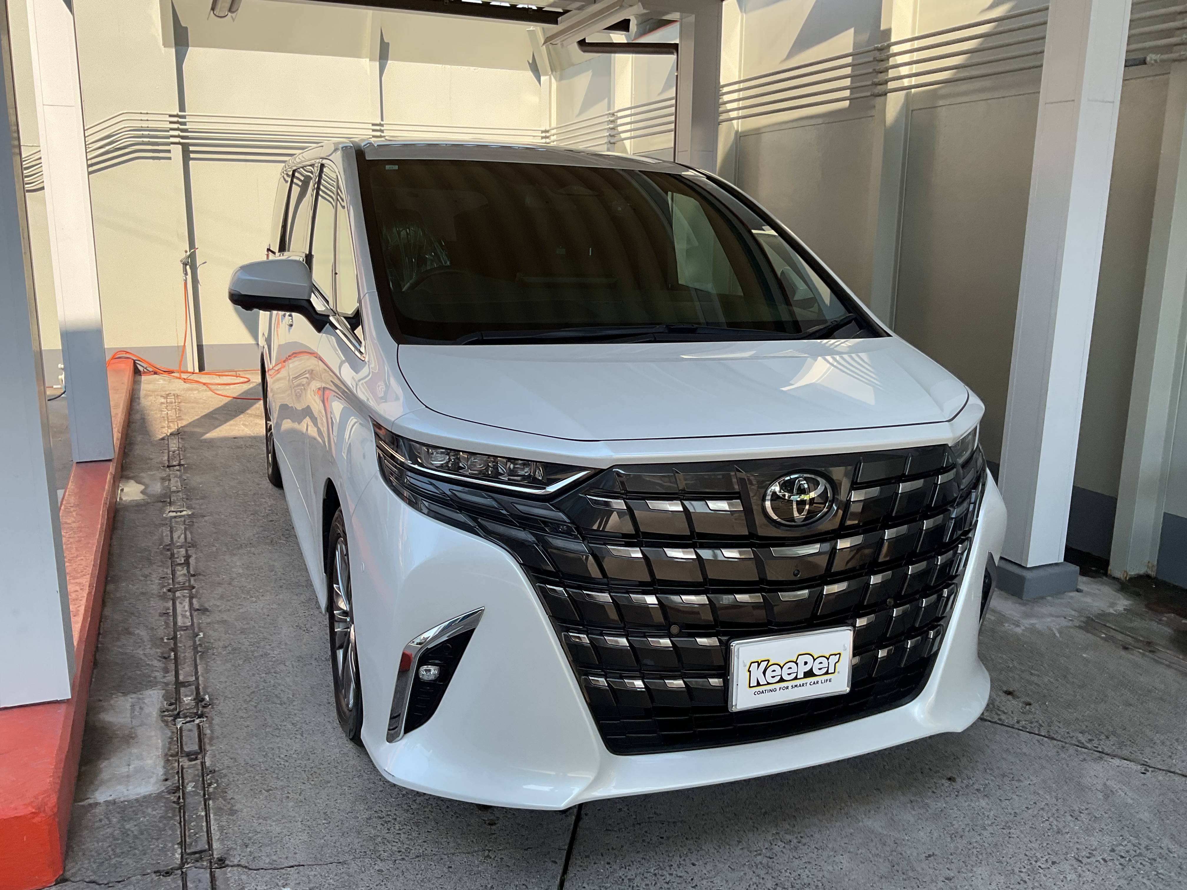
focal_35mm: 29
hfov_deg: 61.7
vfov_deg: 48.2
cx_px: 594
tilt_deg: -13.5
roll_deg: +0.1
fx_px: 994
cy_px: 445
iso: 16
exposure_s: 1/728
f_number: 1.8
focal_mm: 3
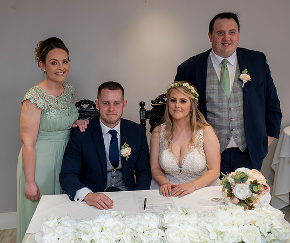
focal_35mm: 43
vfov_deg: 35.6
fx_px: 378
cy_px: 113
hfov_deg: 41.8
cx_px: 118
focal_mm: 35
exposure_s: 1/80
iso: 200
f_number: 4
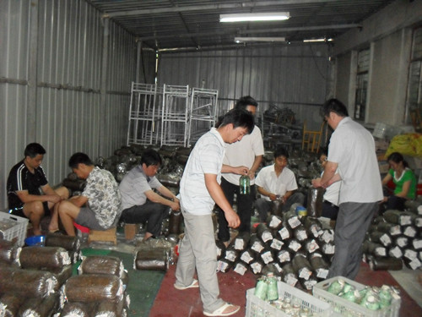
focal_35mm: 35
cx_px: 211
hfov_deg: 52.6
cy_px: 158
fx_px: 427
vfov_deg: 40.7
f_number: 3.2
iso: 400
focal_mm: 6.3
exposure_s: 1/45
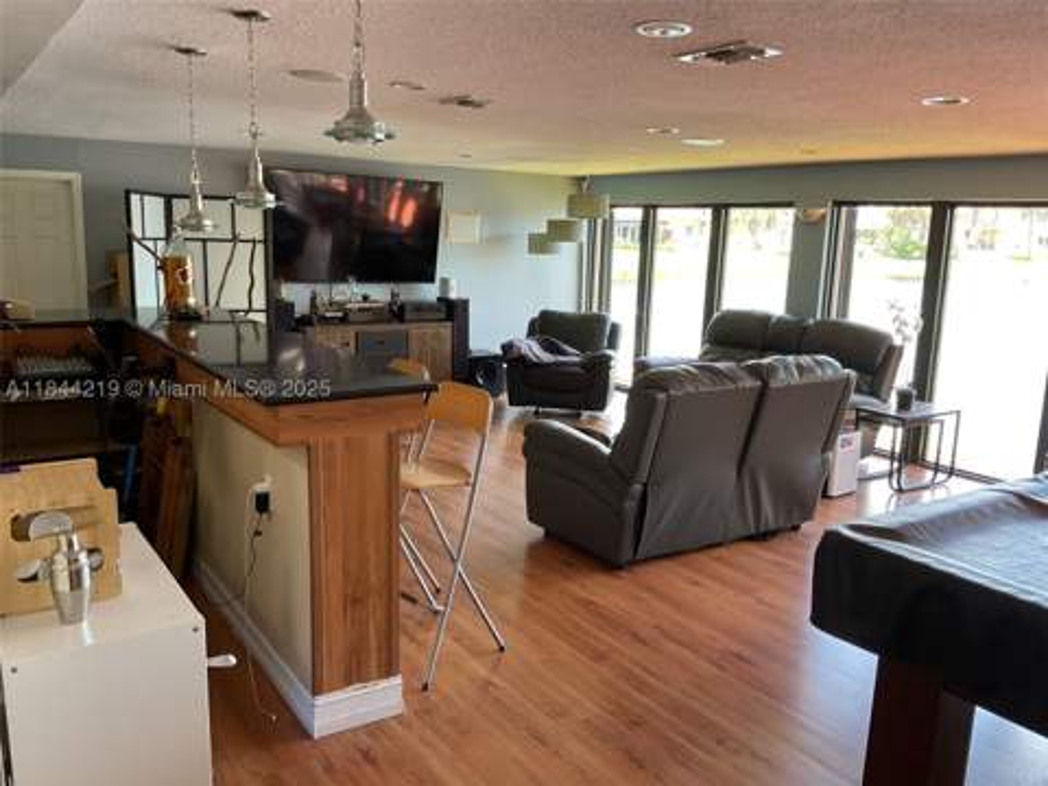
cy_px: 393
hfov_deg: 61.7
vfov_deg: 48.2
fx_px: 878
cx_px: 524
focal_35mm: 29
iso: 100
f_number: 1.8
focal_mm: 3
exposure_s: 1/60
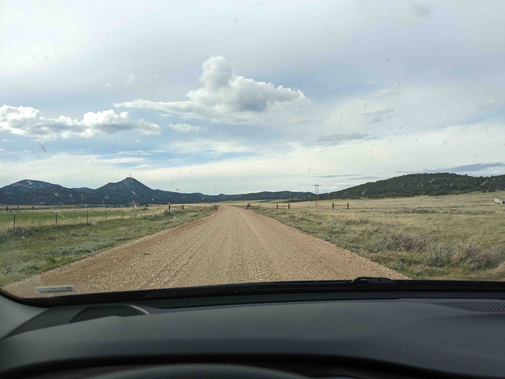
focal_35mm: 27
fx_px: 394
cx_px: 252
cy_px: 190
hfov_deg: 65.3
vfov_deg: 51.4
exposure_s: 1/1799
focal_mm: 4.38
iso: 69
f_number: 1.73
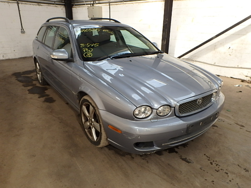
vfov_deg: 54.9
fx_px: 181
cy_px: 94
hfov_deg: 69.4
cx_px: 126
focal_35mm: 25
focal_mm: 4.5
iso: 200
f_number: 4.1
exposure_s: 1/60
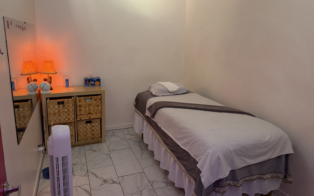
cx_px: 155
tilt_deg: -11.0
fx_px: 222
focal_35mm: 26
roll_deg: -0.4
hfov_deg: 70.4
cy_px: 84
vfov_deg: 47.4
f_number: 1.78
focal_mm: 6.76
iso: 500
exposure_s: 1/60
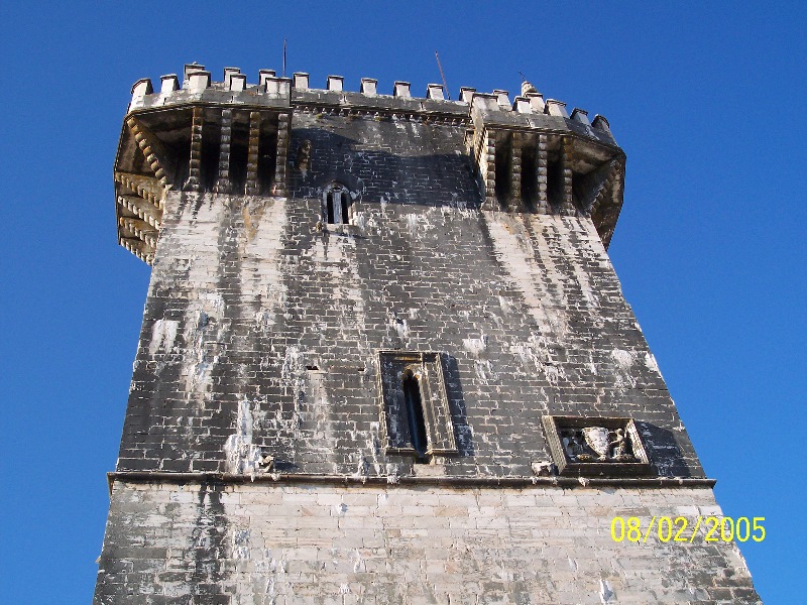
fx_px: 886
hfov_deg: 49.0
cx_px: 404
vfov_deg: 37.7
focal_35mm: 38
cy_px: 302
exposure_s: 1/350
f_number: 4.8
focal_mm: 8
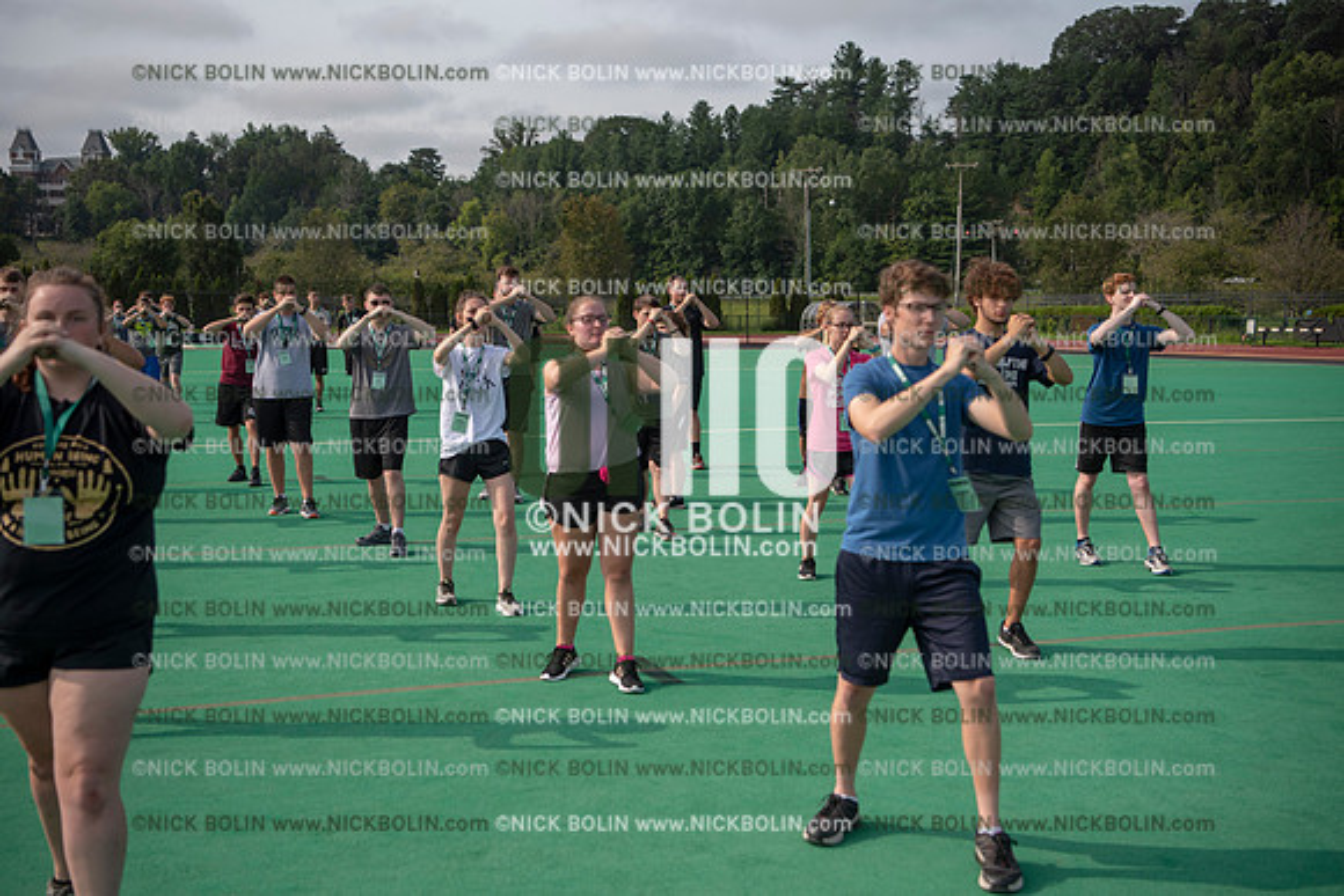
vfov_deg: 28.1
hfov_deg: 41.1
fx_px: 1792
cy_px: 448
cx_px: 672
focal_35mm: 48
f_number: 3.5
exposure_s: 1/3200
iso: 125
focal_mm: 48
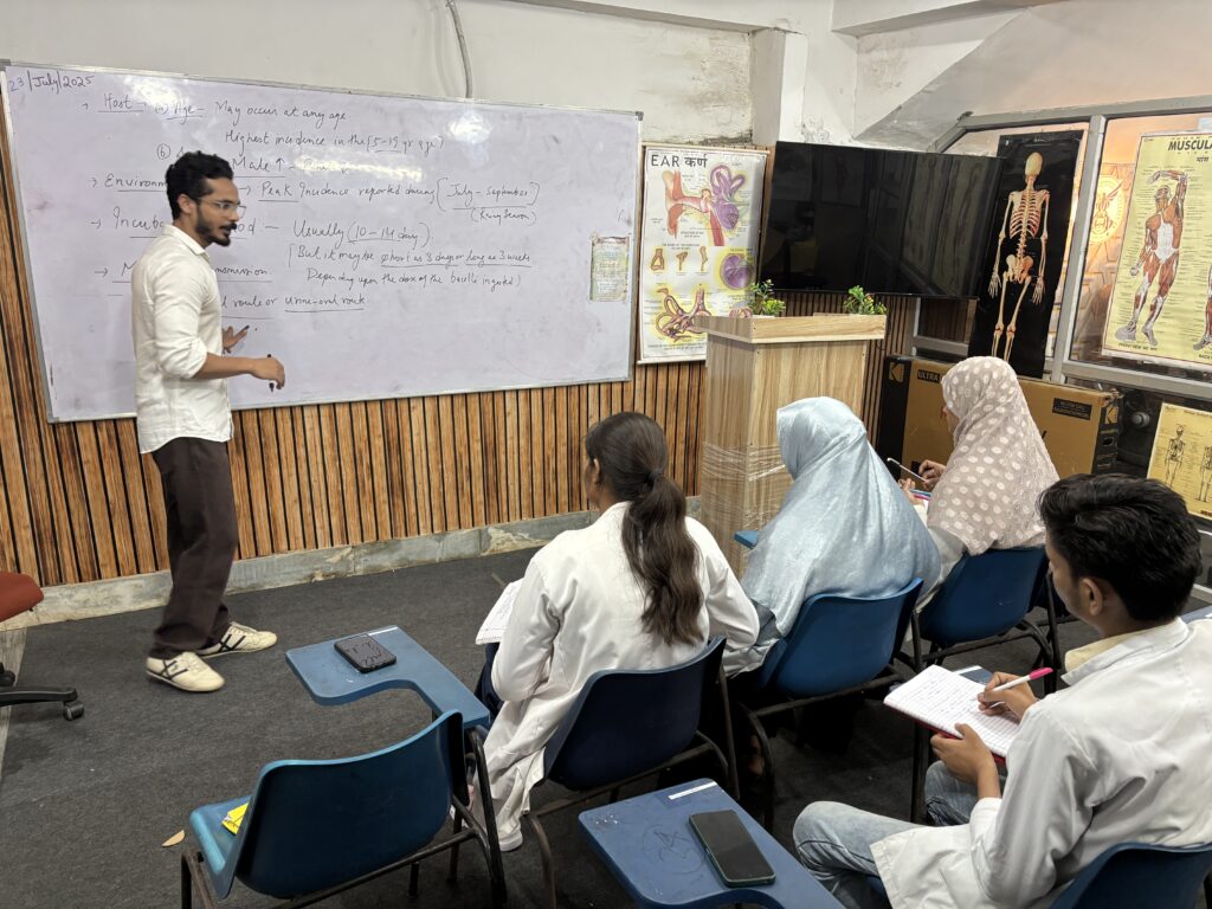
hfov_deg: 67.3
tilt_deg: -15.1
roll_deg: -1.2
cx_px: 606
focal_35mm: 26
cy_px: 454
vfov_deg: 53.1
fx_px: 910
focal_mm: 5.96
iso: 160
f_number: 1.6
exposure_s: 1/50
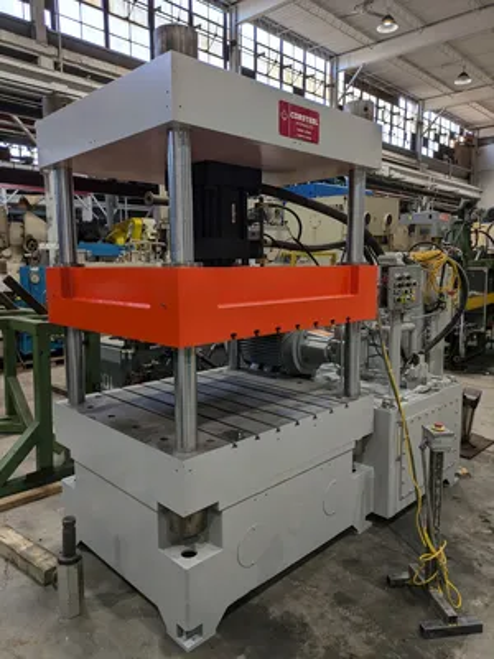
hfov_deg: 54.9
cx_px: 247
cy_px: 330
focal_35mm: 25
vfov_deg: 69.4
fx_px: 476
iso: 63
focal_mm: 5.43
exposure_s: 1/120
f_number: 1.89
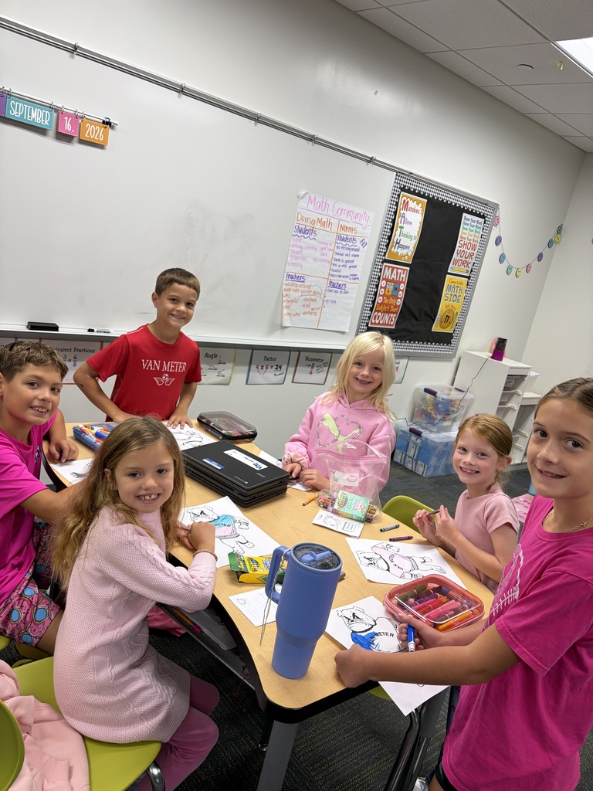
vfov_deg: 67.3
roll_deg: -11.1
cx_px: 296
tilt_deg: -14.6
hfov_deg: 53.1
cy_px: 396
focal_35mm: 26
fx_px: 594
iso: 100
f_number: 1.6
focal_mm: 5.96
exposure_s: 1/120
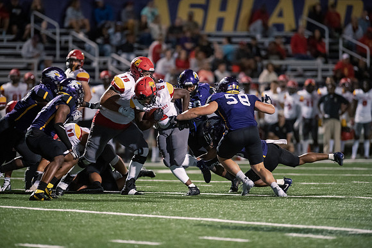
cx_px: 186
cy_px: 124
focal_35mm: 300
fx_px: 3101
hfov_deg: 6.9
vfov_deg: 4.6
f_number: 2.8
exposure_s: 1/640
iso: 6400
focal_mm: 300
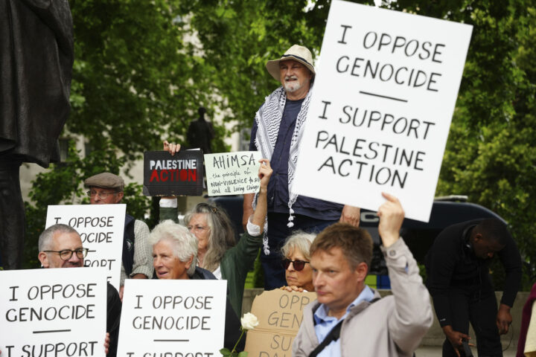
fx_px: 1042
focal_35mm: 70
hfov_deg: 28.8
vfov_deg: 19.5
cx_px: 268
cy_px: 178
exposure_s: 1/1000
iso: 500
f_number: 4
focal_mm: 70
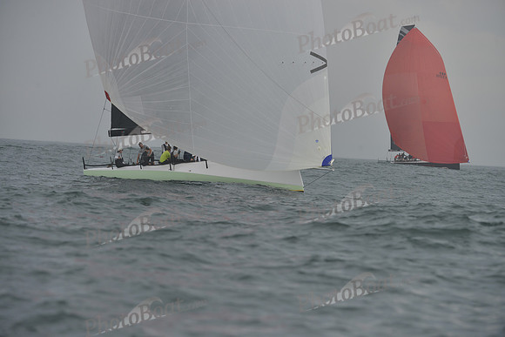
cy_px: 168
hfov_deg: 10.3
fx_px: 2806
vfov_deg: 6.9
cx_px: 252
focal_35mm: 200
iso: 280
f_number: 5.6
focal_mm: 200
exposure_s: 1/800
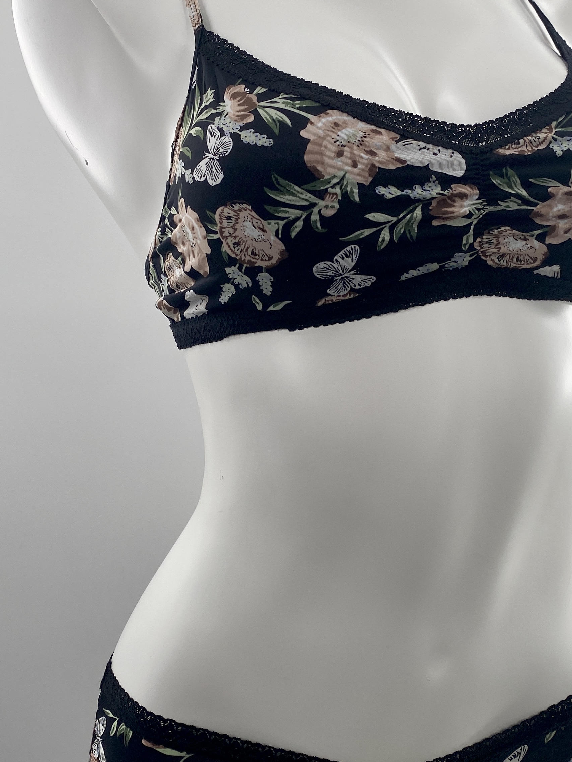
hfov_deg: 31.5
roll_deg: +0.7
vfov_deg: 41.2
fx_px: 1014
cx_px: 332
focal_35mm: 46
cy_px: 383
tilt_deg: +0.4
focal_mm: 4.25
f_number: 1.8
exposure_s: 1/355
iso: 32
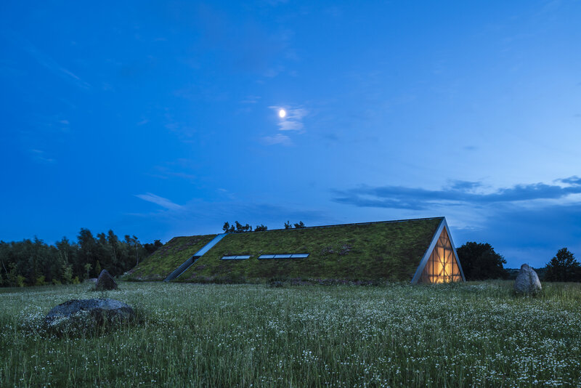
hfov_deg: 73.7
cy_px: 194
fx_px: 387
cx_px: 290
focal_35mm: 24
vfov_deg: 53.2
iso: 100
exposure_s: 10
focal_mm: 24
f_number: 11
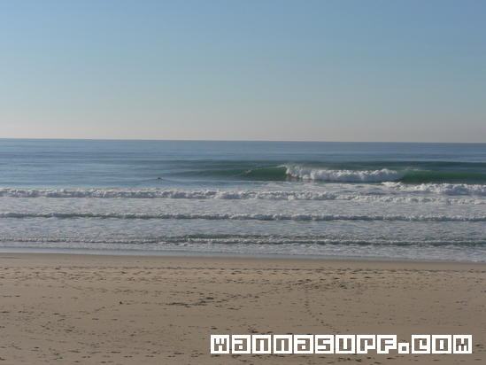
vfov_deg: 15.3
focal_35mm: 97
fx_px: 1362
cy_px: 182
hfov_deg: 20.2
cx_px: 243
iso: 100
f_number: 7.1
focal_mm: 16.2
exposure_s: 1/800
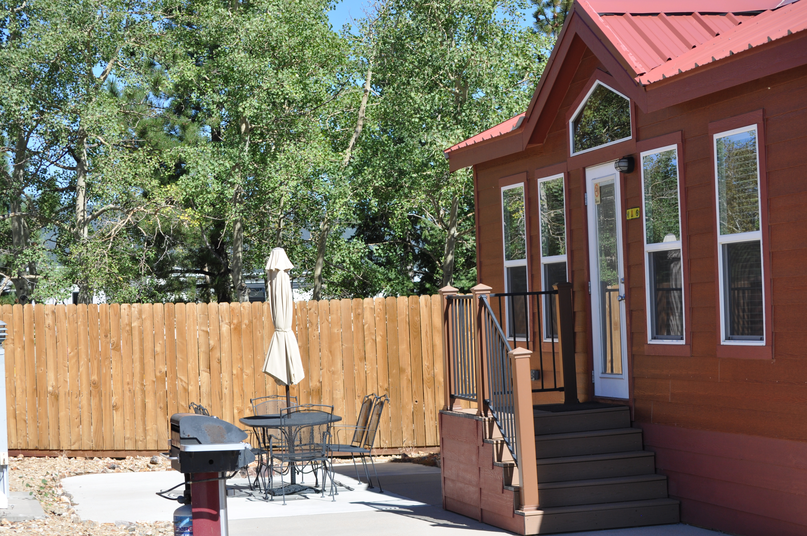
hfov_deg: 24.6
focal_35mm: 82
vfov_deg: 16.5
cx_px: 404
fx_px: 1847
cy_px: 268
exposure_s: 1/400
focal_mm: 55
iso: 200
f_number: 7.1
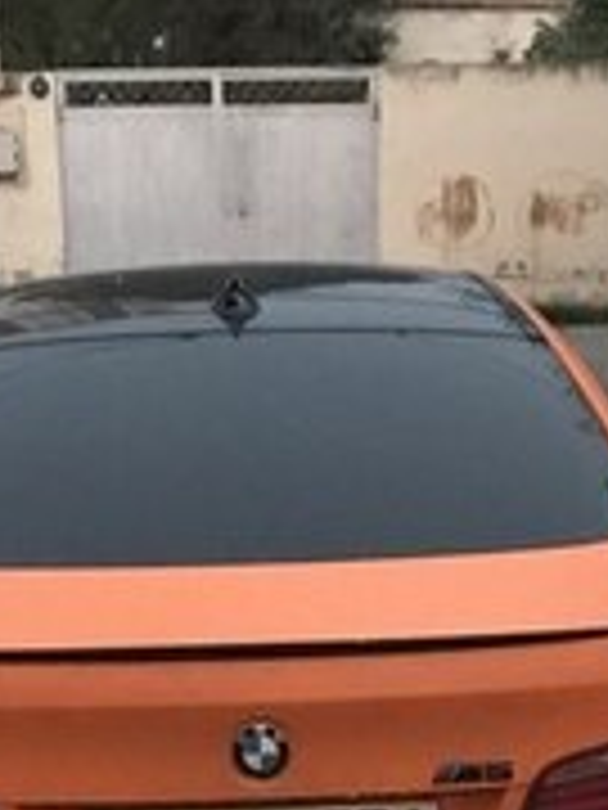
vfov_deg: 23.3
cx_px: 284
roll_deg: +1.5
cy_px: 958
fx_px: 1803
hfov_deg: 19.1
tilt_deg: -22.0
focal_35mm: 77
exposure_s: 1/4
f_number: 1.8
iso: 160
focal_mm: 3.99
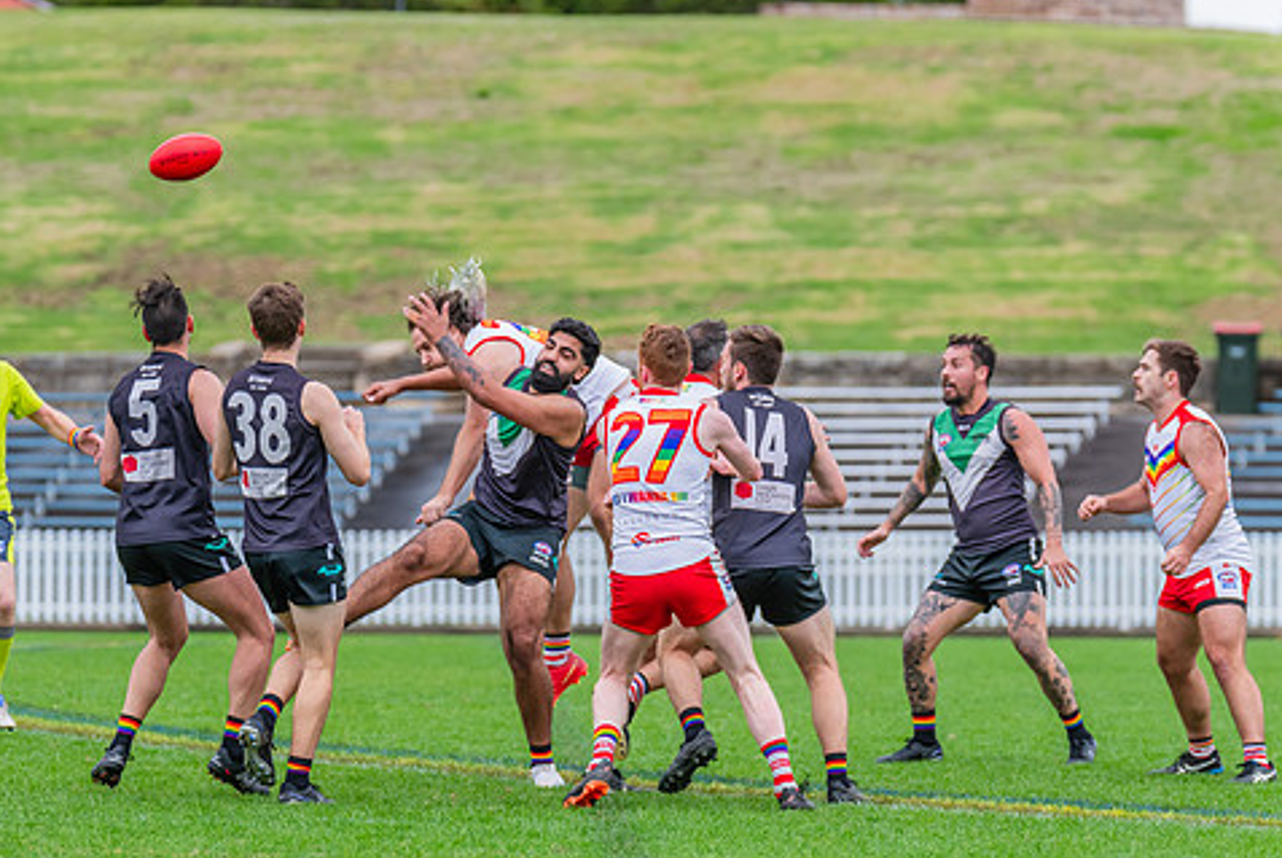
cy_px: 459
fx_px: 12582
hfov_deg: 5.8
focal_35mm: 353
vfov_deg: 3.9
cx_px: 564
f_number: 5.6
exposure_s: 1/1000
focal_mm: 290
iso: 800
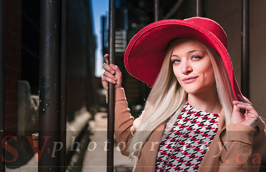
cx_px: 133
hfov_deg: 38.2
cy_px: 83
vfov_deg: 25.2
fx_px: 384
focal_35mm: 52
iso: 64
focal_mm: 52
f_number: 4
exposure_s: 1/250
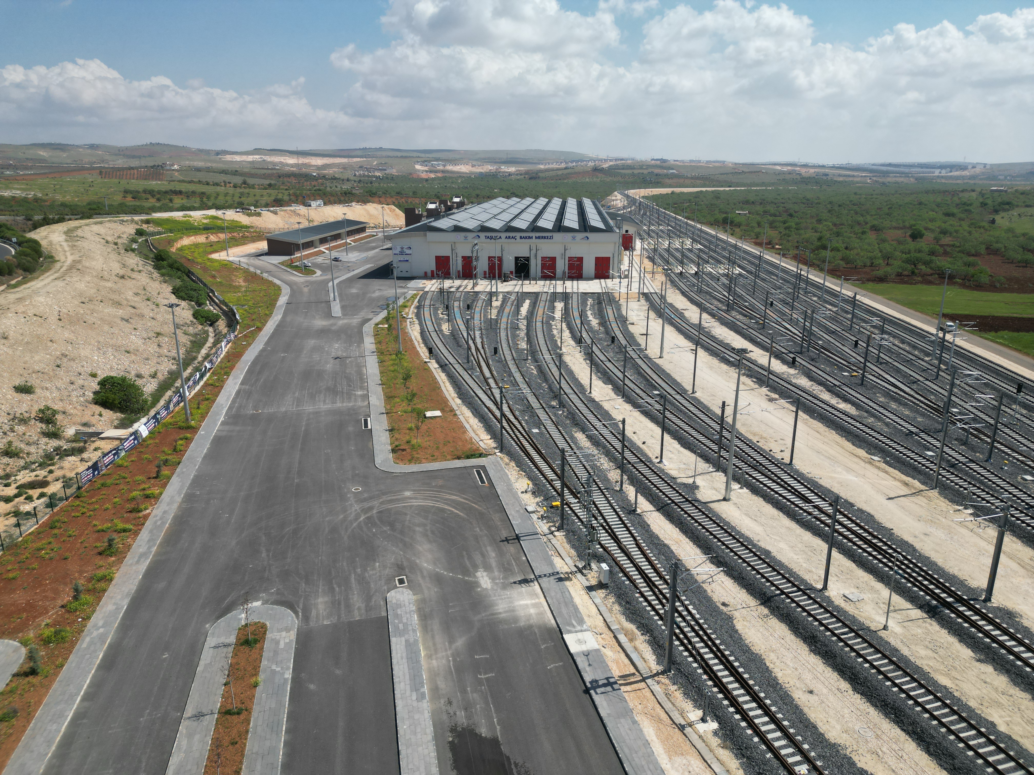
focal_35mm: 24
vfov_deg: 56.8
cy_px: 388
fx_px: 717
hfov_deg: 71.6
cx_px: 517
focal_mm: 6.72
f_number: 1.7
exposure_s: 1/4000
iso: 120
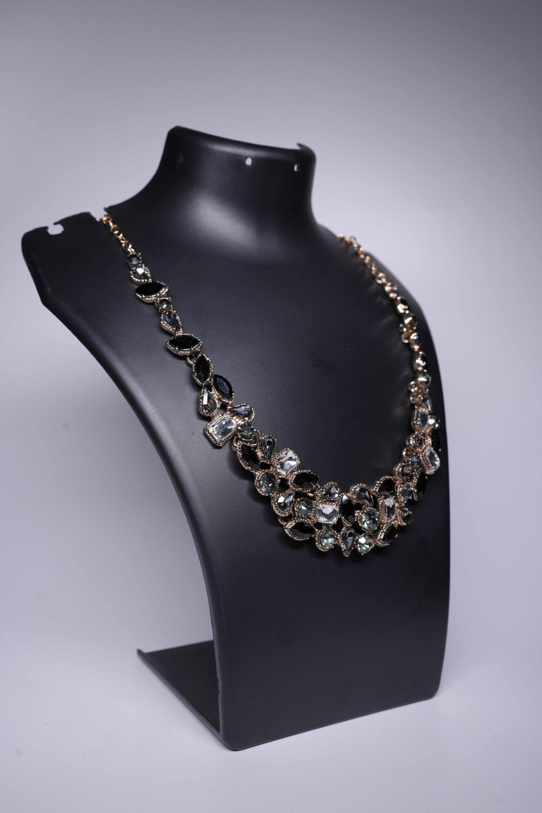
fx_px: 790
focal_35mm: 35
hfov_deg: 37.9
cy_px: 406
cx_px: 271
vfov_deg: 54.4
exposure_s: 1/160
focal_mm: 35
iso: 1000
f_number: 8
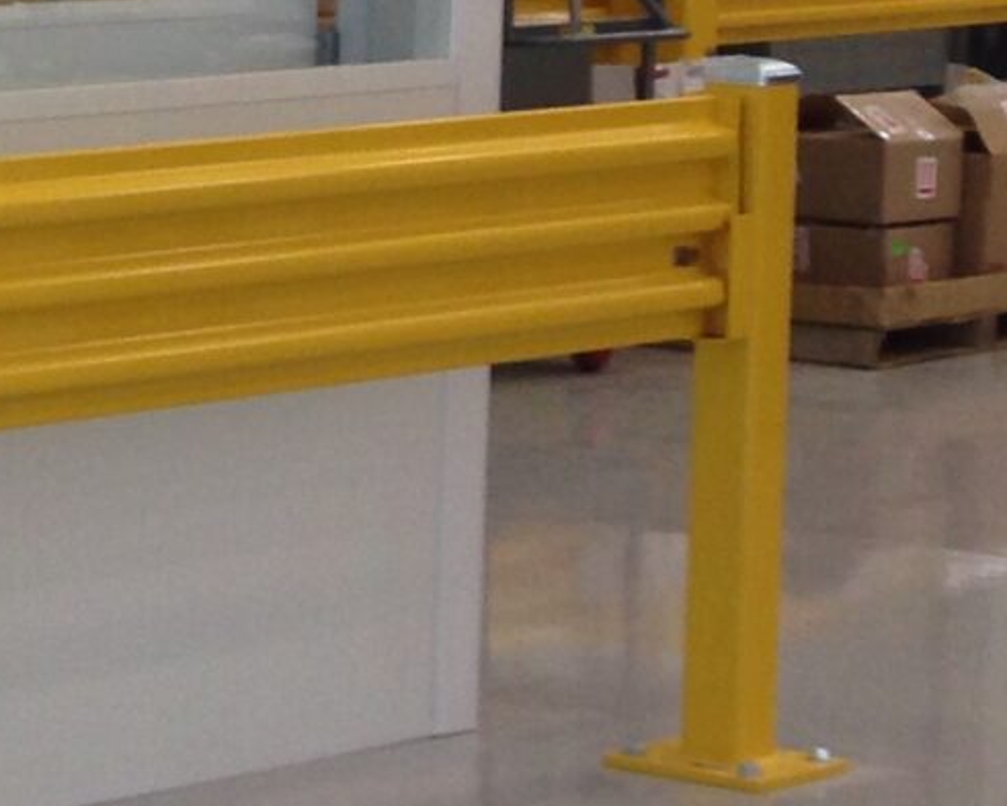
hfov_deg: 10.0
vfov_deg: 9.2
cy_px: 131
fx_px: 5008
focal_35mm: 168
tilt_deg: -5.0
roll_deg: +0.4
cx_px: -1471
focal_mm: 4.12
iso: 50
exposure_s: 1/73
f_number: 2.4
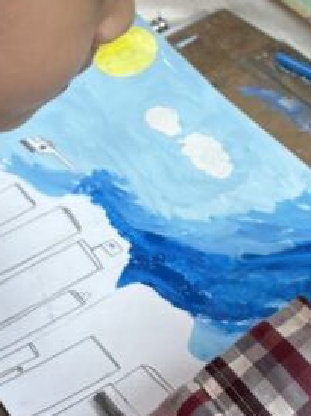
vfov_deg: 20.1
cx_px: 185
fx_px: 1140
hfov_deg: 15.5
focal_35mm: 95
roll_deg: +9.1
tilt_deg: -34.4
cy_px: 18
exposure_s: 1/106
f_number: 1.6
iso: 125
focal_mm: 5.96
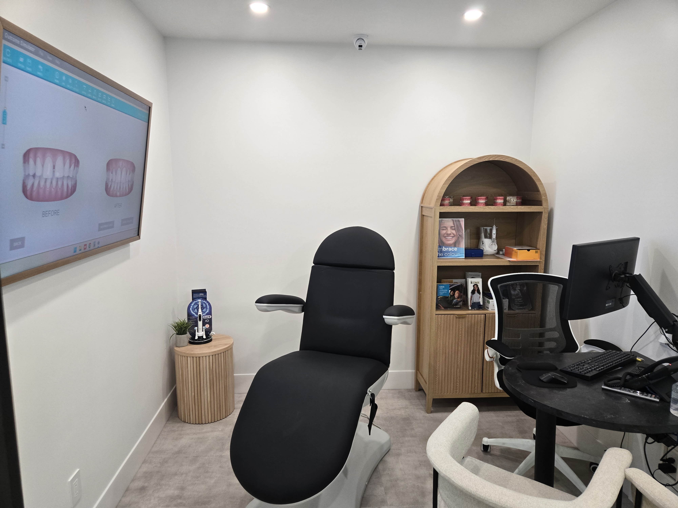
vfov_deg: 58.9
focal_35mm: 23
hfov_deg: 73.9
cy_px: 254
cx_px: 339
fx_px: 450
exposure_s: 1/120
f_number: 1.8
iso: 160
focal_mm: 5.4
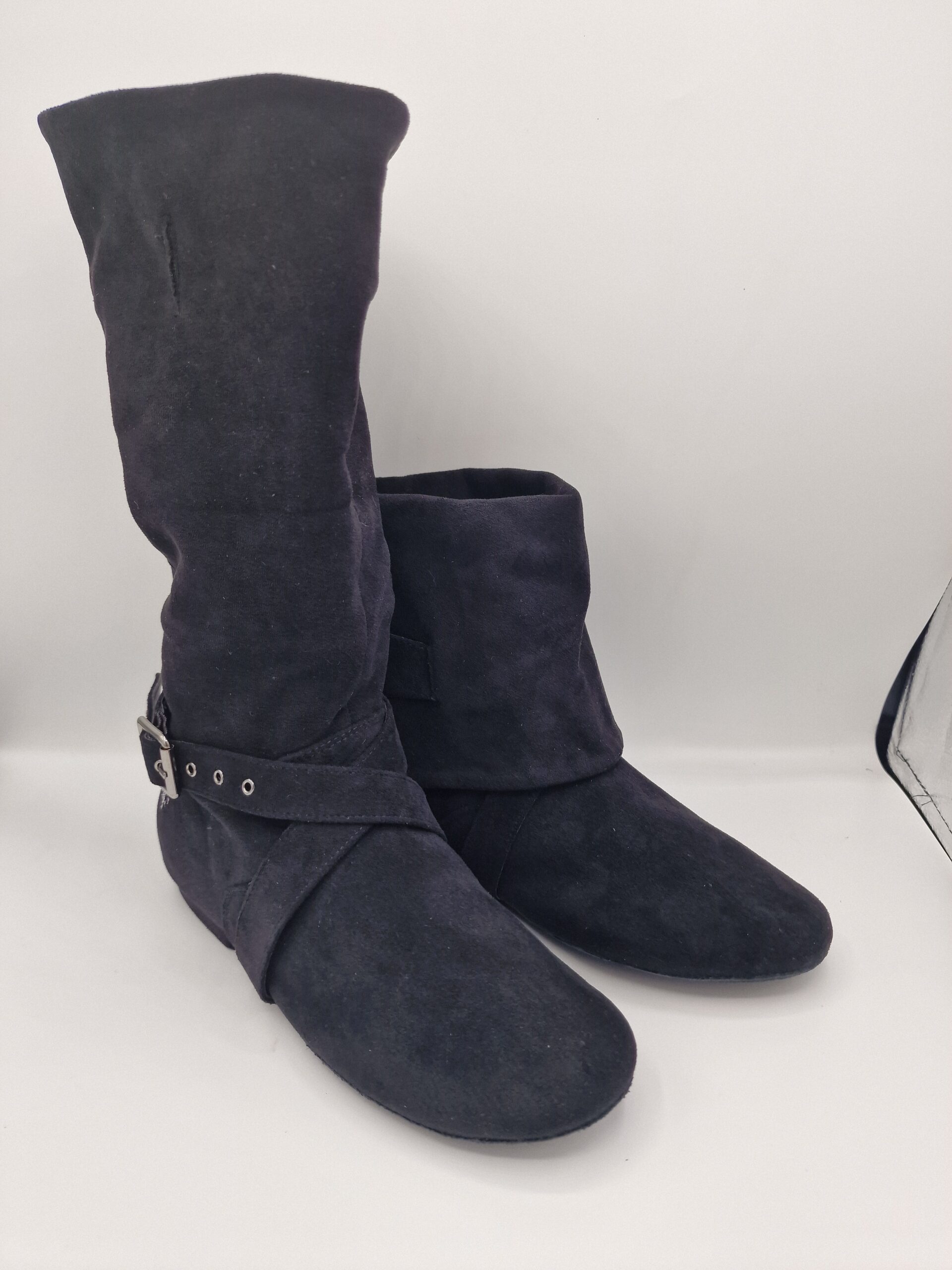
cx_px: 476
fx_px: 843
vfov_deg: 73.9
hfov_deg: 58.9
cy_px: 635
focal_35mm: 23
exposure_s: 1/297
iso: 50
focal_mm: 6.4
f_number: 1.8
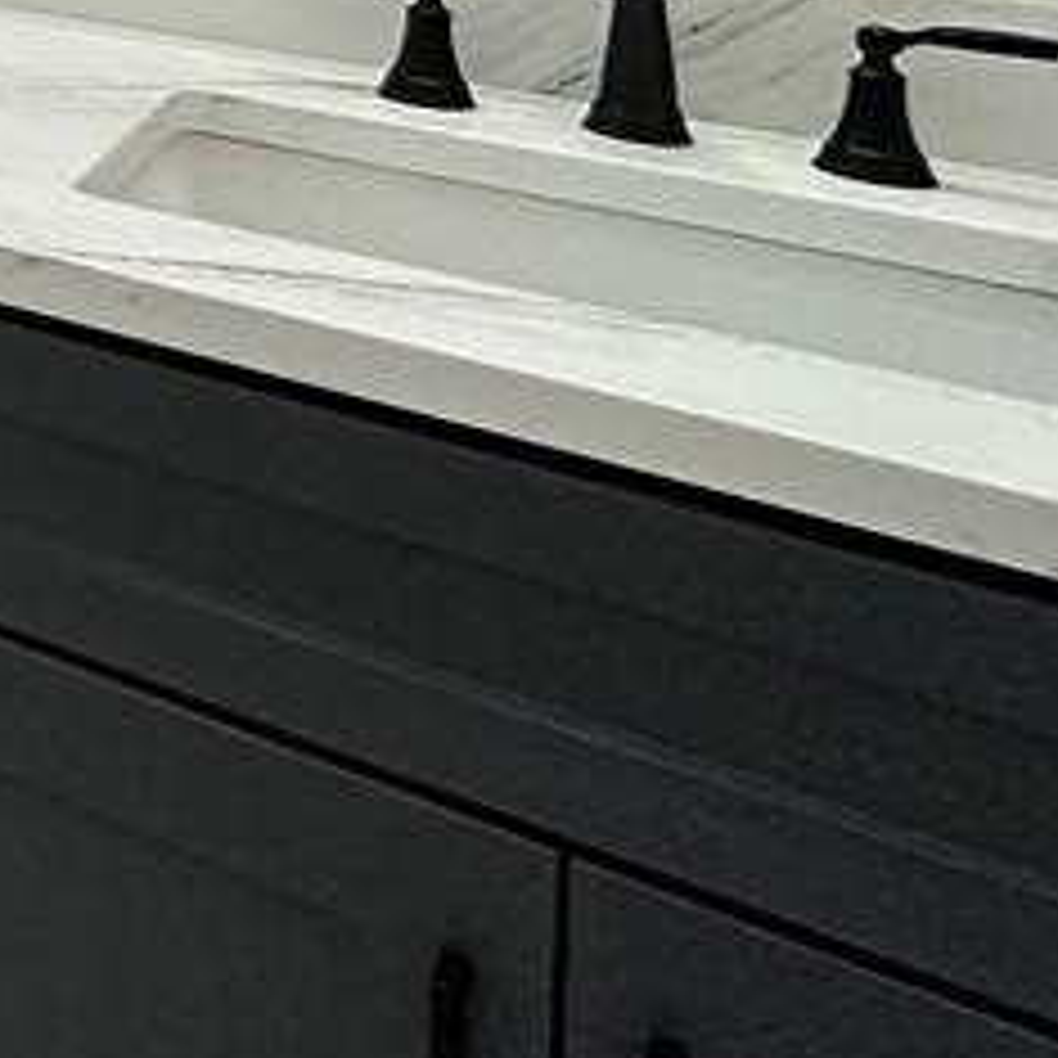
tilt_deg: -1.7
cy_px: -387
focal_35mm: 54
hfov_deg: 19.3
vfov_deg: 26.0
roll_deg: -0.6
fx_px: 1867
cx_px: -1031
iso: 320
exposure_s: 1/120
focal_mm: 2.22
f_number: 2.2
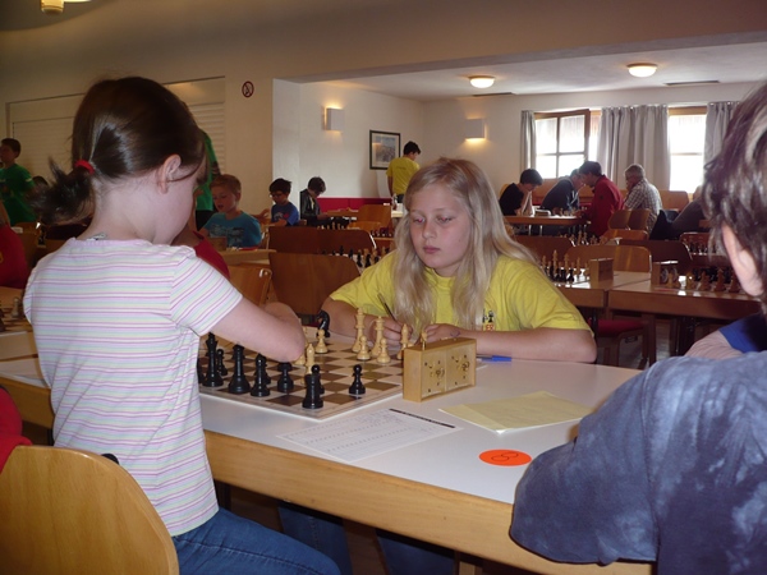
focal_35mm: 35
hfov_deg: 52.6
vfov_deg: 40.7
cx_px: 384
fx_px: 776
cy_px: 288
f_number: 2.8
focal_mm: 5.8
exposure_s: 1/30
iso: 100
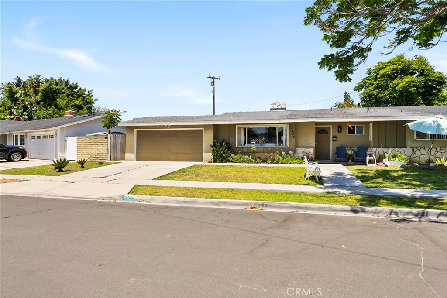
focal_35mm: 21
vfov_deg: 59.5
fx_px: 261
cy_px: 149
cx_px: 224
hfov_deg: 81.2
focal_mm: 14
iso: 125
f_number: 6.3
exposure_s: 1/100
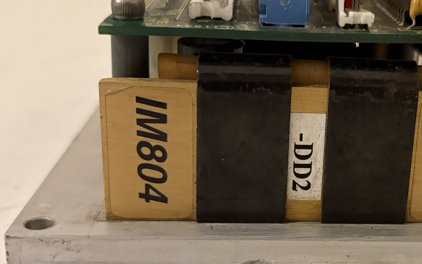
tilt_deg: -20.5
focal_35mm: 59
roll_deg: -3.3
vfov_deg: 21.9
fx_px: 679
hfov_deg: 33.5
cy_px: 167
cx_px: 342
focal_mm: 5.96
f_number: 1.6
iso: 640
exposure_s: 1/25
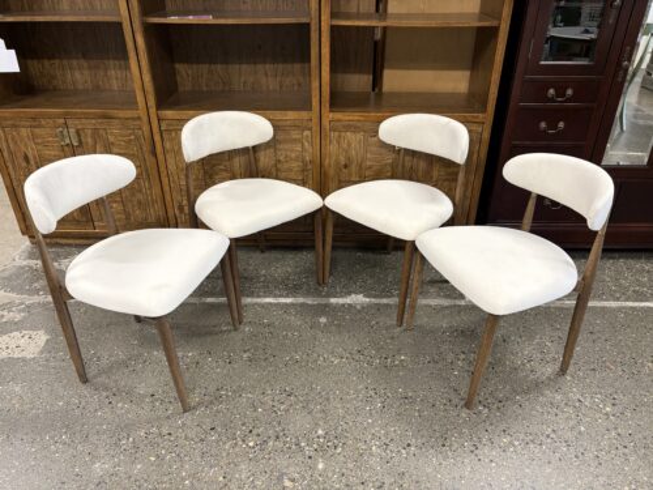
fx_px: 490
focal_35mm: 26
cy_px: 245
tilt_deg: -29.8
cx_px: 326
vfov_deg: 53.1
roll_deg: -0.1
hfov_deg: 67.3
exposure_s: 1/60
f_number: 1.6
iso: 160
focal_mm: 5.96
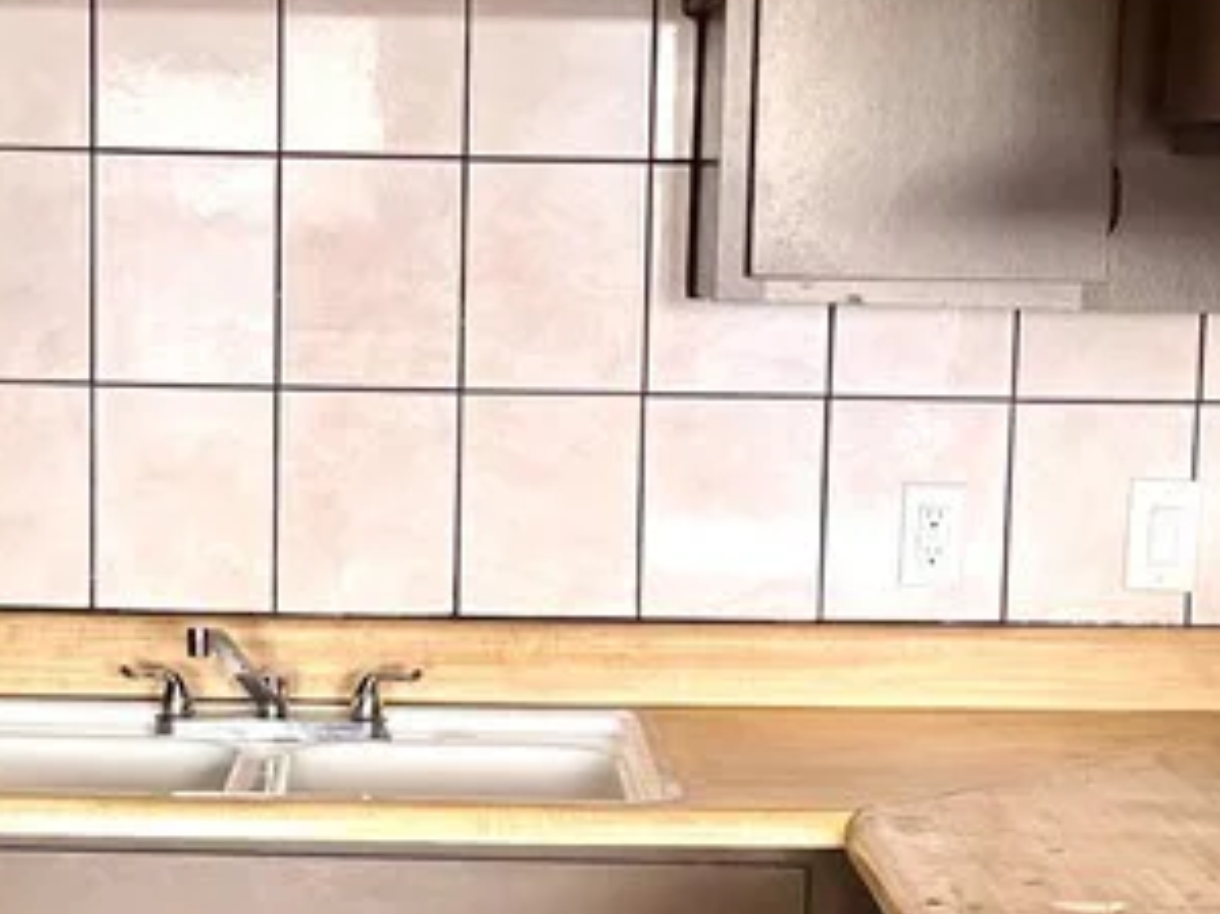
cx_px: 477
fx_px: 3135
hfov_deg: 22.0
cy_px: 655
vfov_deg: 16.5
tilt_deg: -8.0
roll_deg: -0.3
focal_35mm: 89
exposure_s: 1/121
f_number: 1.6
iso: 100
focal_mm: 5.1
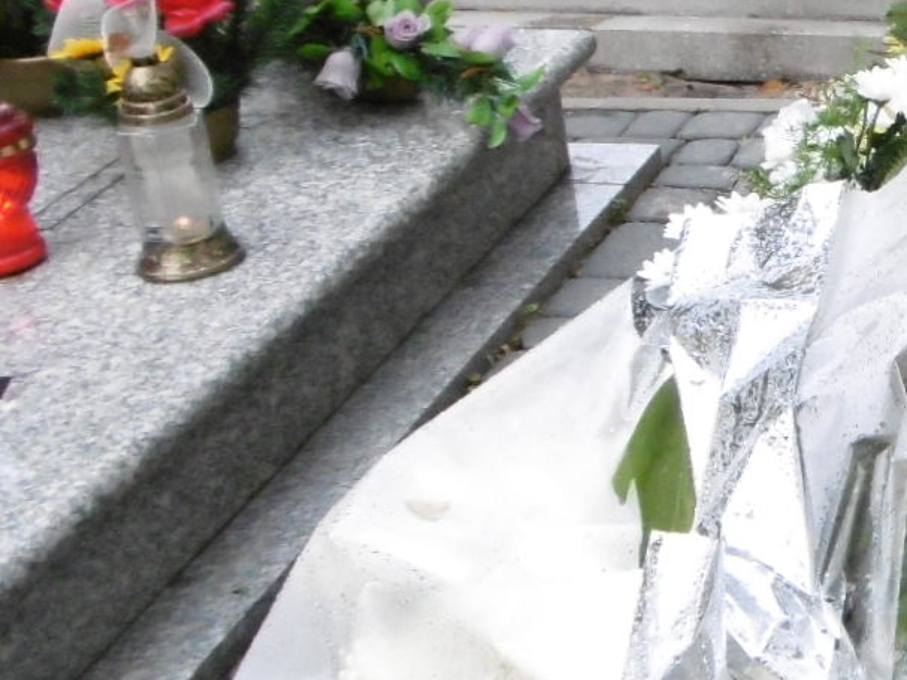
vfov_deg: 18.1
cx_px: 1339
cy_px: 145
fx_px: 2122
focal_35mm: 81
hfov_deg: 20.7
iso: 250
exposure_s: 1/60
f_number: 3.1
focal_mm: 4.3
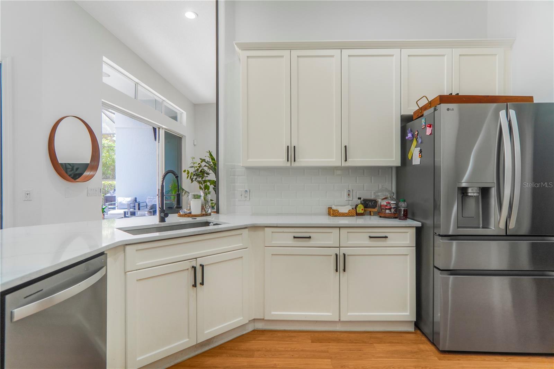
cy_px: 184
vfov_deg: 67.4
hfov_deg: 90.0
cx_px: 277
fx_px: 277
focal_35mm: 18
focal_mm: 12
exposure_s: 1/250
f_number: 5.6
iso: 100
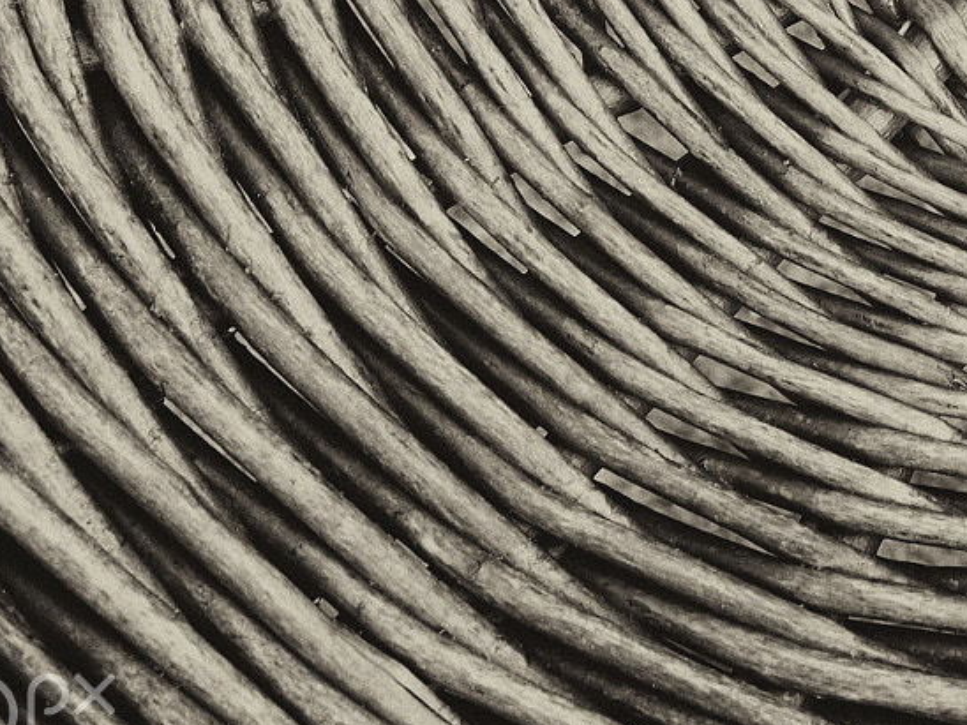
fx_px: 4079
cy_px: -113
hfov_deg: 13.2
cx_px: 1089
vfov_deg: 10.0
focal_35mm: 146
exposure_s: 1/60
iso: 400
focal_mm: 25
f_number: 6.3
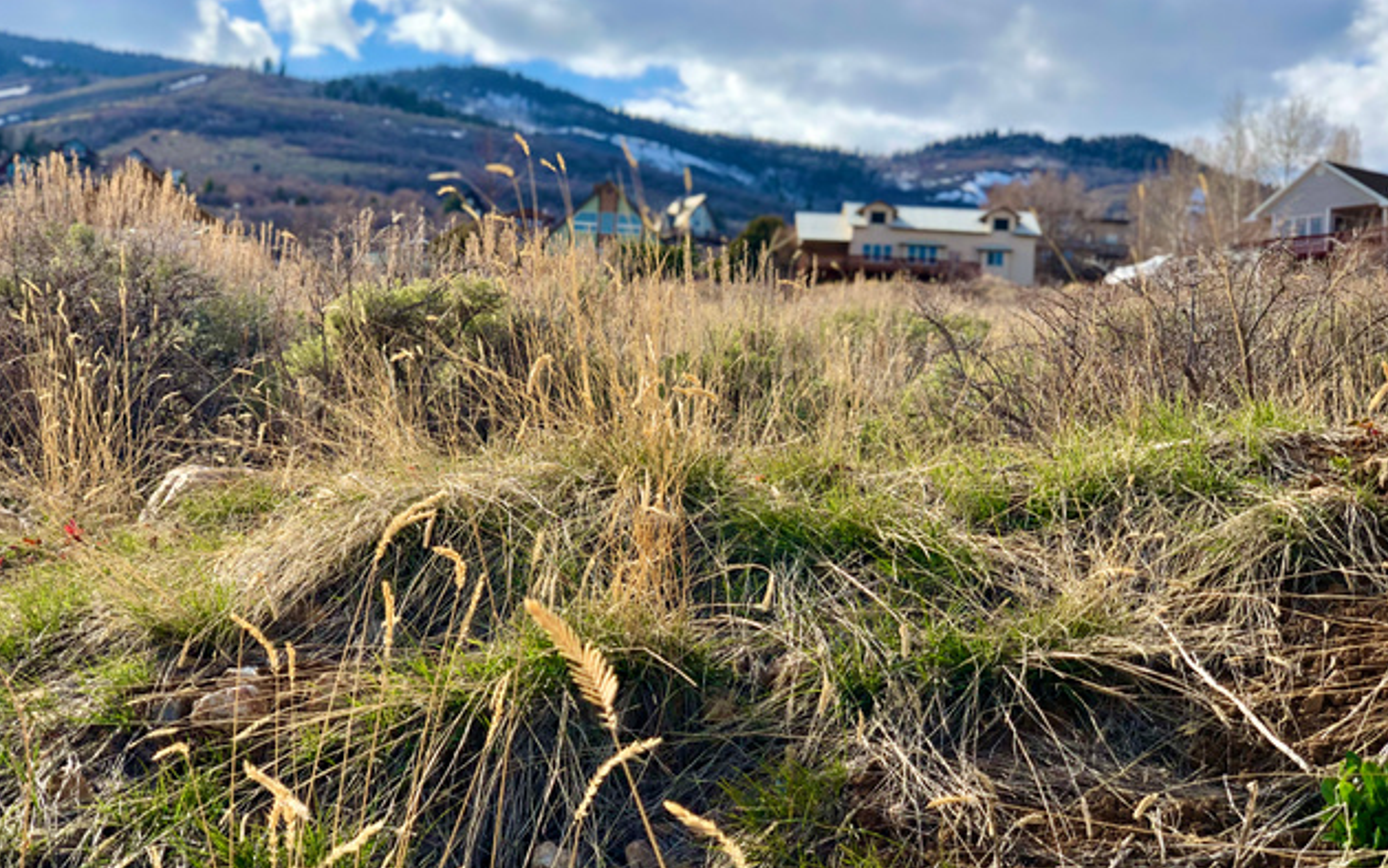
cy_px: 467
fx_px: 2119
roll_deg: -2.4
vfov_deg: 23.1
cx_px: 694
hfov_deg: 36.3
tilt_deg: +0.7
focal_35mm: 56
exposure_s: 1/704
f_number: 2.4
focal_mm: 6
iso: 16
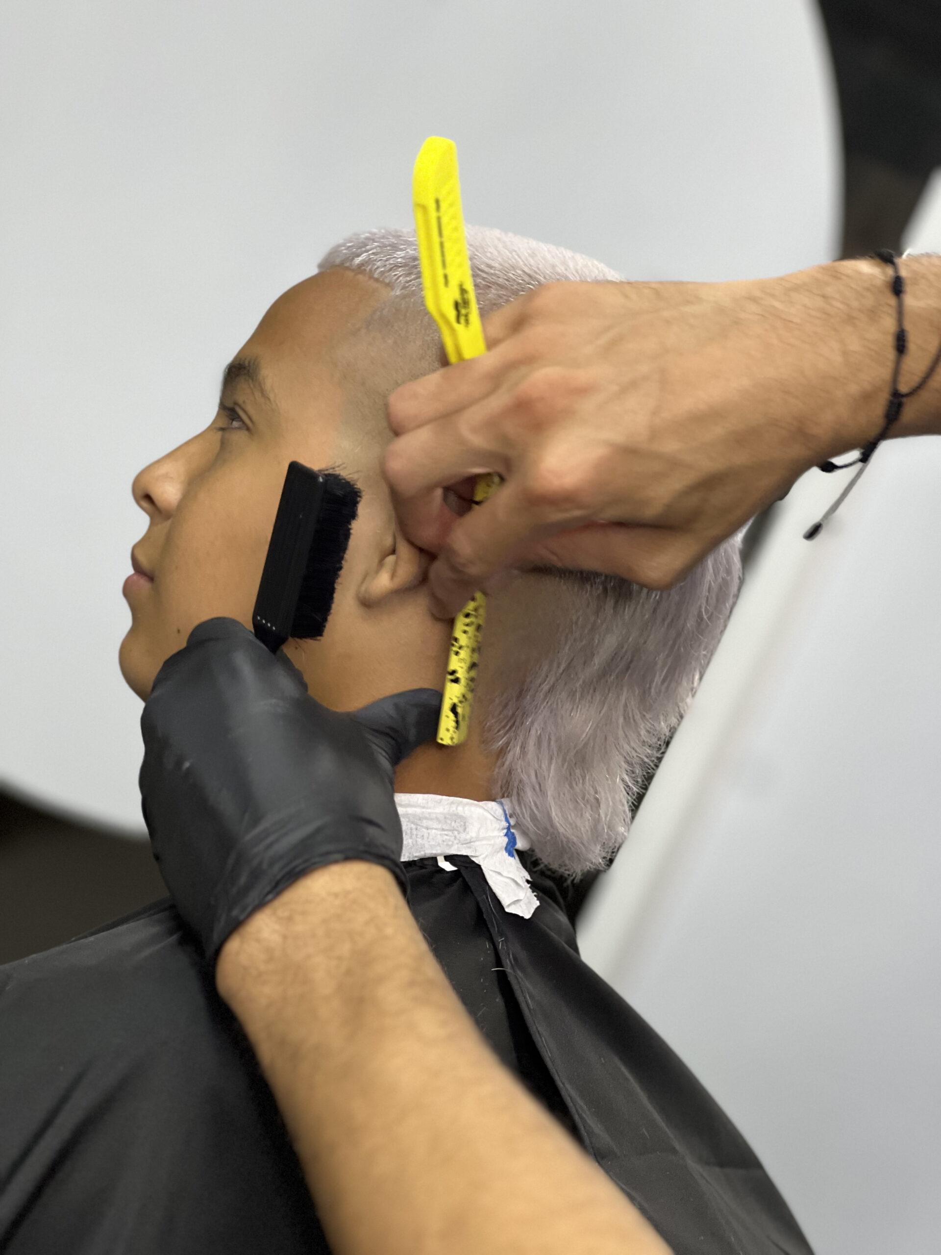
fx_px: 2791
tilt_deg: -7.4
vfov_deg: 25.3
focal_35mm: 77
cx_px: 470
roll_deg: -23.7
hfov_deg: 19.1
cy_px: 628
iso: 200
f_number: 2.8
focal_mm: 9
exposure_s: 1/40
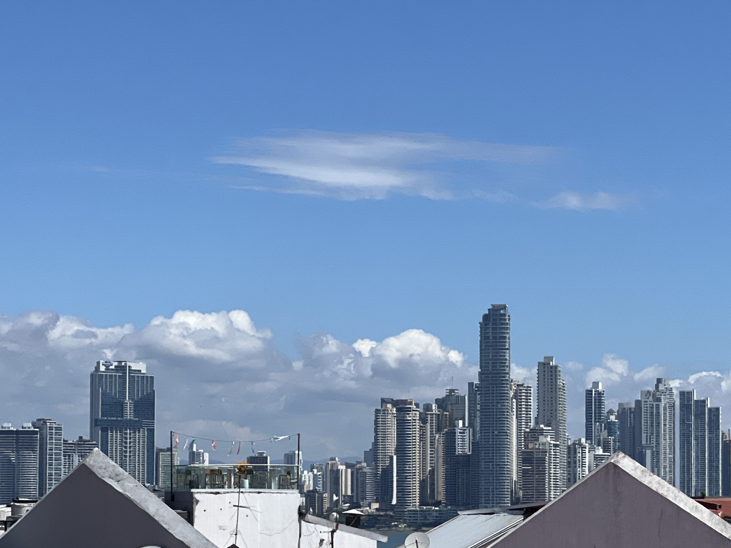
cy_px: 417
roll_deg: -0.8
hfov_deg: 16.2
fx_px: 2555
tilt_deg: +3.1
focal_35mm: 121
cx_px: 528
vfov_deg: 12.2
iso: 200
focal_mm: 9
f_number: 2.8
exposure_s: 1/7407
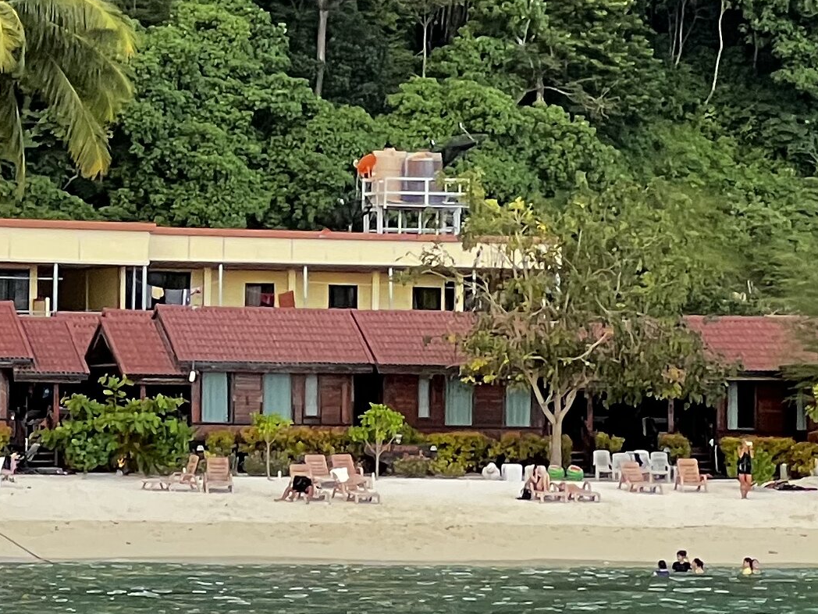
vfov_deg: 5.0
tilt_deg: +6.7
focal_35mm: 294
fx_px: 6947
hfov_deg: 6.7
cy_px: -363
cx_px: 421
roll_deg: -0.8
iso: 160
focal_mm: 9
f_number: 2.8
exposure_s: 1/122
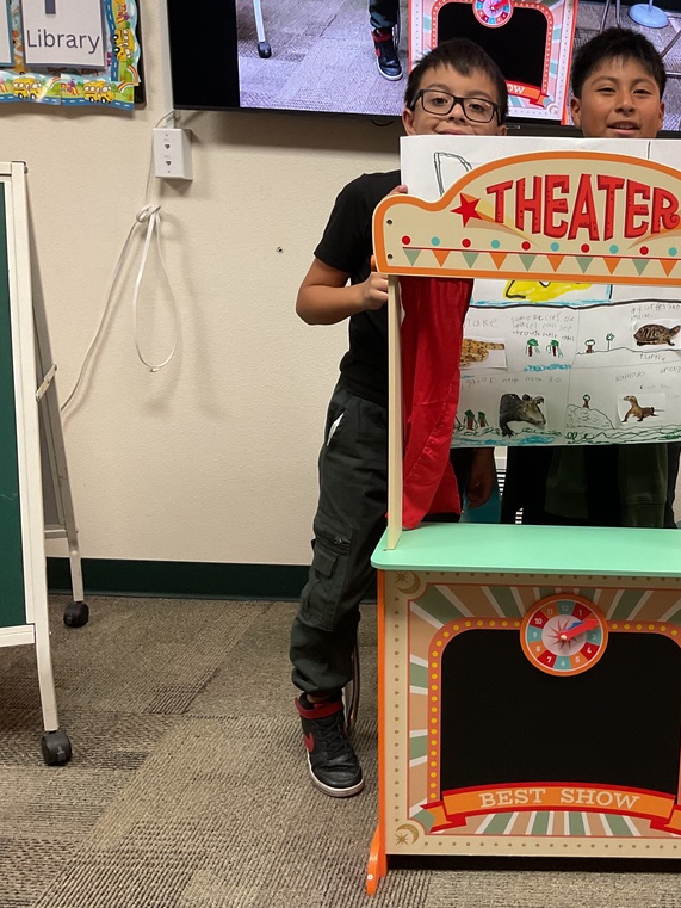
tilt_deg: -15.4
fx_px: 1023
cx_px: 606
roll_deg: -2.9
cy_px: 451
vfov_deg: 47.9
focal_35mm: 39
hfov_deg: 34.8
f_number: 1.8
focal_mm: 3
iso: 125
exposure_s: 1/60
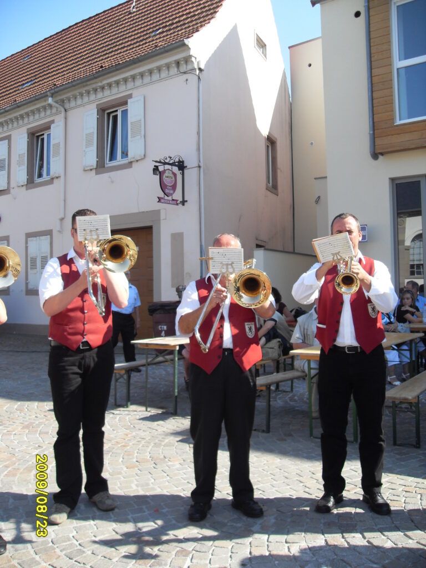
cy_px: 284
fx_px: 558
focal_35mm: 34
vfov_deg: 54.0
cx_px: 213
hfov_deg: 41.8
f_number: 7
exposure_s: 1/90
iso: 80
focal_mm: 6.3
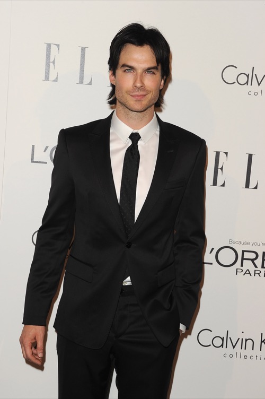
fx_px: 796
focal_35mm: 72
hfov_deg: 18.9
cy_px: 200
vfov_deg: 28.1
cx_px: 132
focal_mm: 72
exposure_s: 1/250
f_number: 7.1
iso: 400
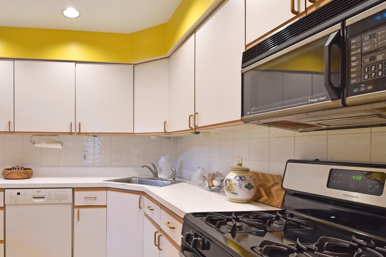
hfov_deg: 71.3
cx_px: 116
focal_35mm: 24
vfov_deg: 53.5
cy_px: 146
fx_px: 254
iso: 640
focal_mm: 11
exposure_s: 1/15
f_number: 7.1
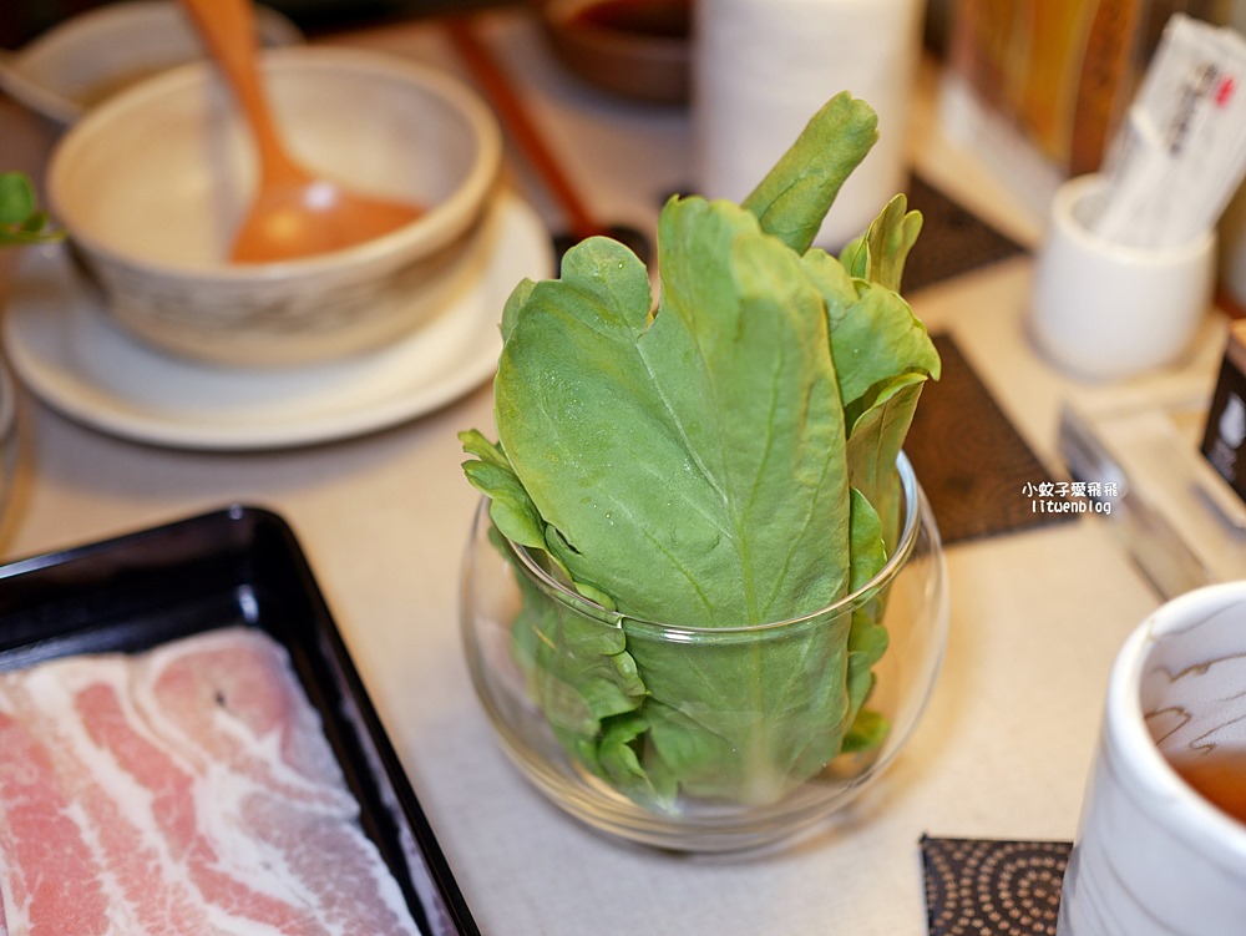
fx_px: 1801
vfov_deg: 29.1
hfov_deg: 38.2
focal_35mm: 50
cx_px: 623
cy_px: 468
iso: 200
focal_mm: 25
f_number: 1.8
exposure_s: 1/80
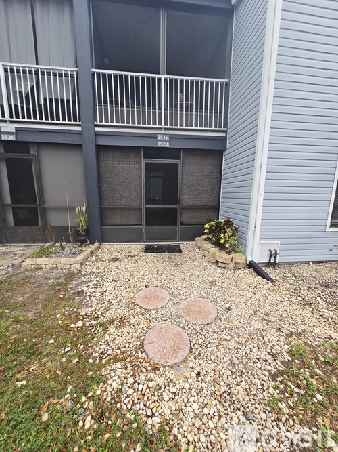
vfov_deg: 106.2
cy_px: 226
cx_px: 169
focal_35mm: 13
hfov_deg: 89.9
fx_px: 169
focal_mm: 2.2
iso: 64
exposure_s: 1/120
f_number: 2.2
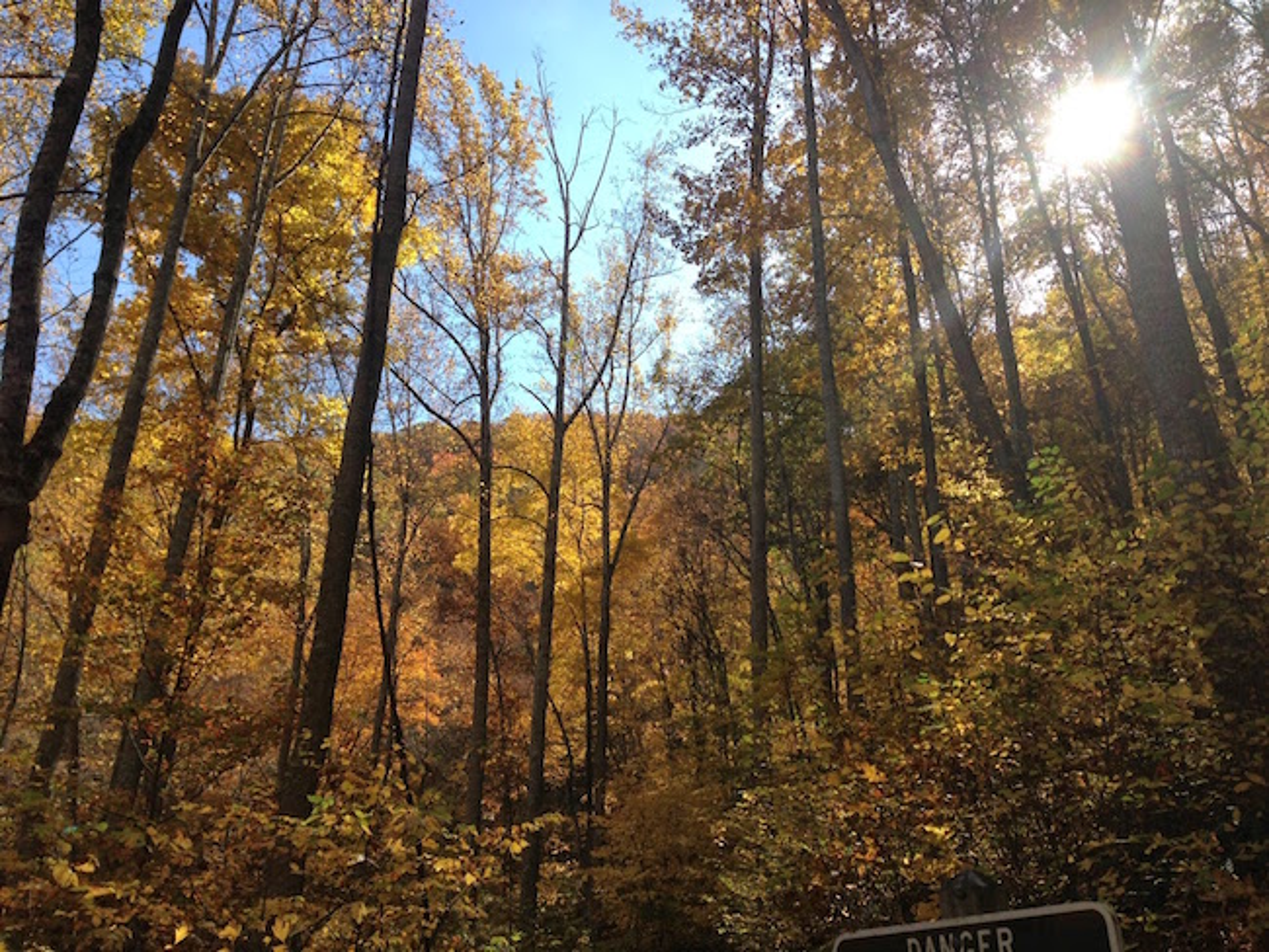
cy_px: 476
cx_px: 634
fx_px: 1210
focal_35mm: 33
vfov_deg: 43.0
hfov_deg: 55.3
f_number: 2.4
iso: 50
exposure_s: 1/623
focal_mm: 4.13
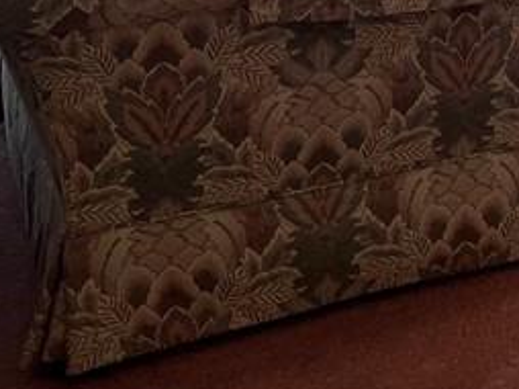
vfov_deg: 13.0
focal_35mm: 105
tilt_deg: -7.8
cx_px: 883
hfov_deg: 16.3
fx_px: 1573
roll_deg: -0.2
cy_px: -268
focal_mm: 5.7
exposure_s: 1/60
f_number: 1.5
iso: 80
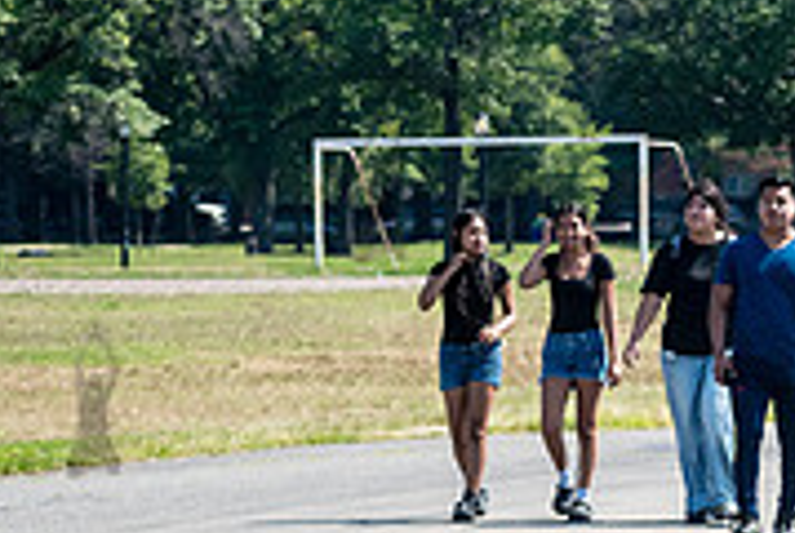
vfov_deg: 4.0
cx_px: 950
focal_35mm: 341
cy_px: 398
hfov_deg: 6.0
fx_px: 7543
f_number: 5
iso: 500
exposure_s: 1/3200
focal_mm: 105
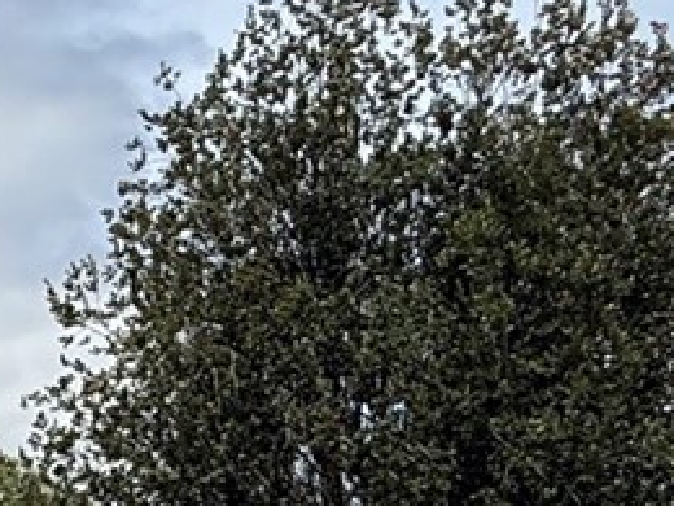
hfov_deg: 17.0
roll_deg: +0.6
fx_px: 1674
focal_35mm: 86
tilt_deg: +1.2
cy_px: 781
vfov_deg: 15.7
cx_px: -658
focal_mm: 2.22
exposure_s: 1/3663
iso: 50
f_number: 2.2
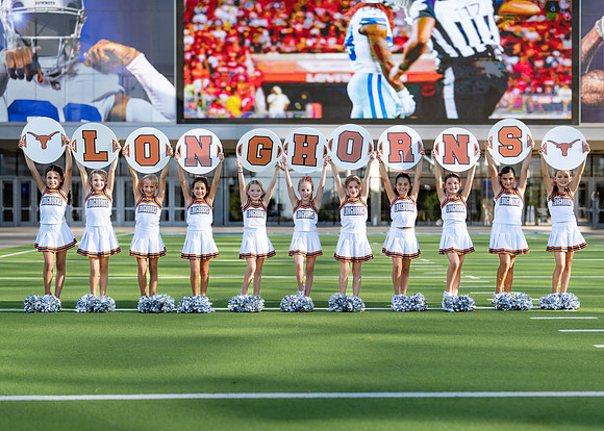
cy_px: 238
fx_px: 1015
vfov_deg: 24.0
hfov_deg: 33.1
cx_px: 309
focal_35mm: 59
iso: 100
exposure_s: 1/2000
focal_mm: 50
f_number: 1.6
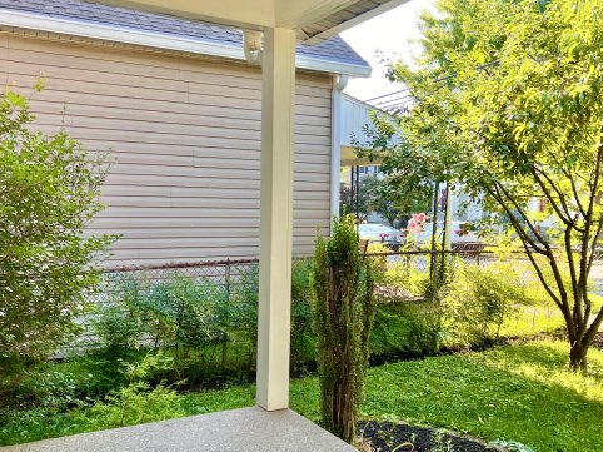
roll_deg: -0.5
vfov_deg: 39.3
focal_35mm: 36
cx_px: 338
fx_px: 627
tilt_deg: -8.2
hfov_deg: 51.3
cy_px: 292
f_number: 1.5
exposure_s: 1/267
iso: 40
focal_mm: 5.7
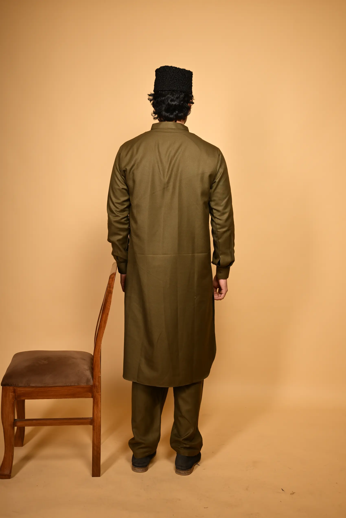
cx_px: 173
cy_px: 259
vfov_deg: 46.4
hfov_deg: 31.9
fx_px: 605
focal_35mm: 42
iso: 160
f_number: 6.3
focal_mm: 42
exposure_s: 1/200
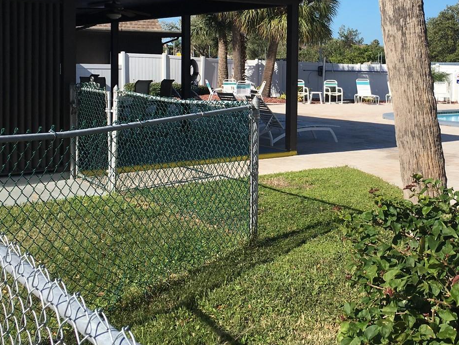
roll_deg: +0.3
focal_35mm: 50
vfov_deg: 28.6
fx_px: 663
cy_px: 79
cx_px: 320
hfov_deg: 37.6
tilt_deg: -0.8
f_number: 2.2
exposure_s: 1/2137
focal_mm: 4.15
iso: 25
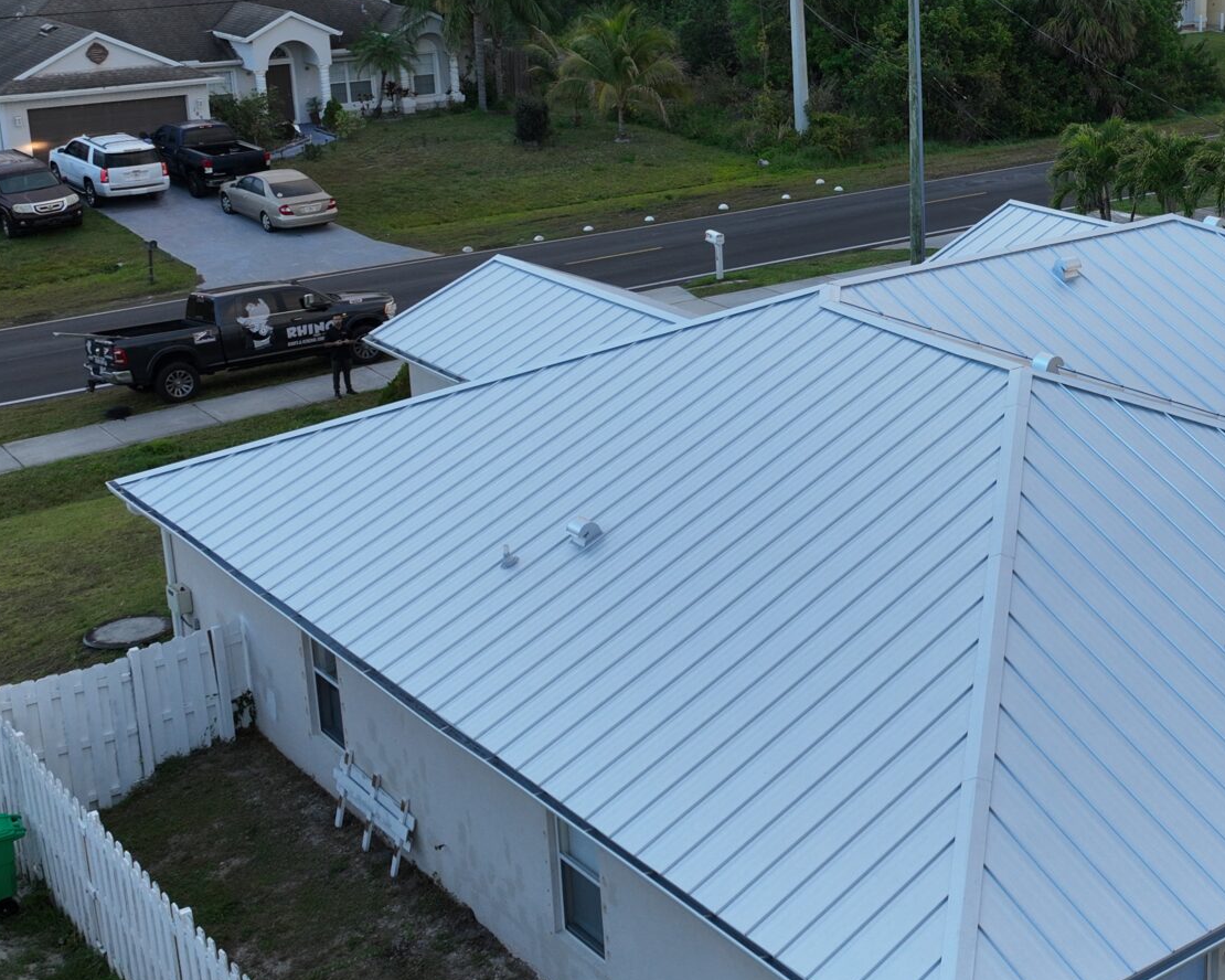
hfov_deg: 33.1
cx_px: 1089
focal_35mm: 54
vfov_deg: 28.0
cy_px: 339
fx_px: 1958
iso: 110
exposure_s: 1/25
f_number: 2.8
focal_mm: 12.29
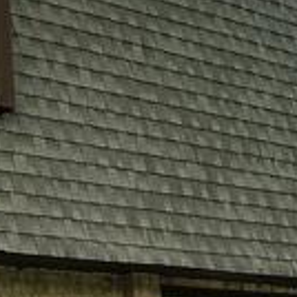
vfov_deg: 10.3
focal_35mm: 164
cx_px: 193
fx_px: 1592
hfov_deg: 10.7
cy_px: 459
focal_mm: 5.4
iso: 20
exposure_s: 1/185
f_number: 1.8
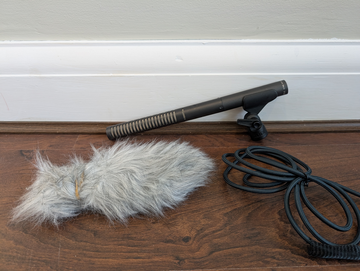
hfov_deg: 71.5
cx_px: 180
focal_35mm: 24
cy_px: 136
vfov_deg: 56.9
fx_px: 250
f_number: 1.68
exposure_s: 1/25
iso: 193
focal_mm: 6.9
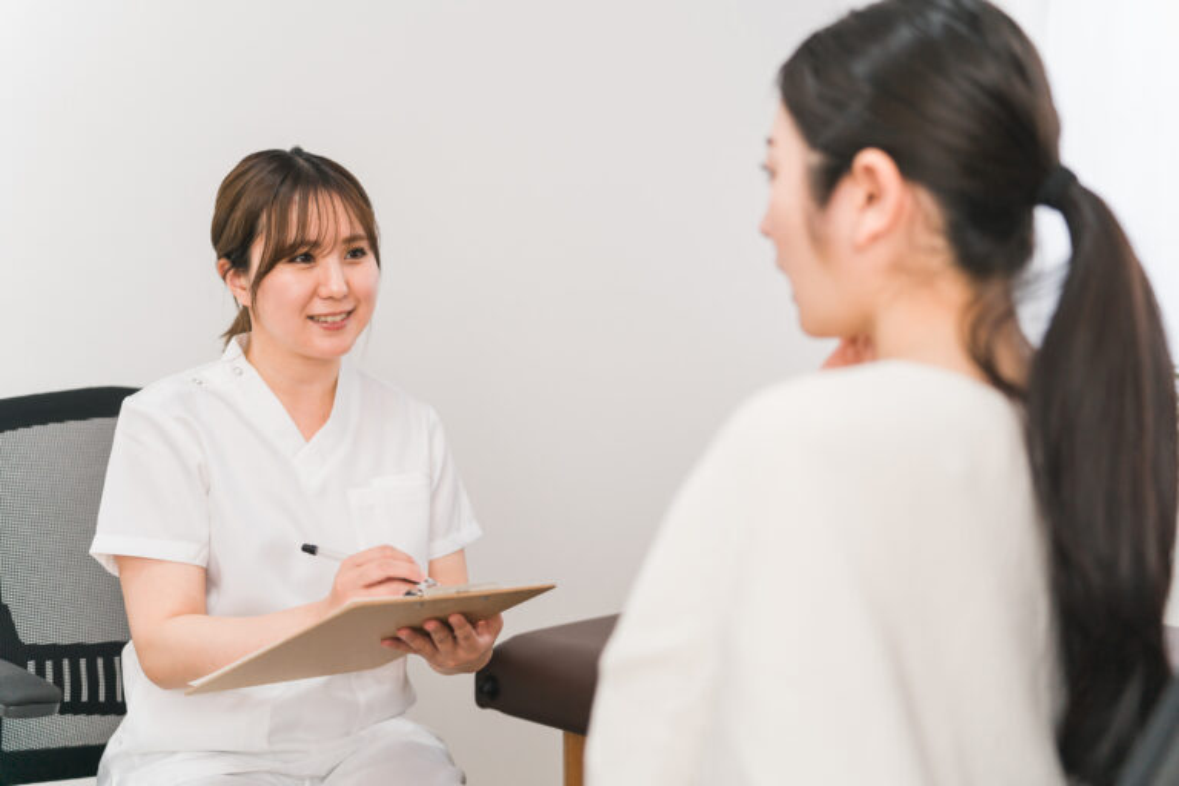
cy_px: 393
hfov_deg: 49.6
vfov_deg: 34.2
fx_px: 1277
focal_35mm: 39
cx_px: 590
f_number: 2
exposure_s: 1/500
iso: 250
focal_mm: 39
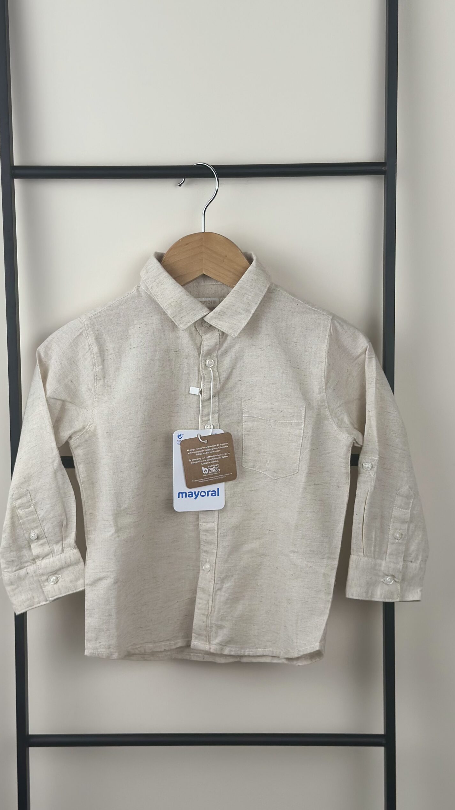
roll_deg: +0.3
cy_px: 405
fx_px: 1137
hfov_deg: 22.6
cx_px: 199
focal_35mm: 53
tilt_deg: -8.3
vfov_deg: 39.2
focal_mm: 6.86
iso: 80
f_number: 1.78
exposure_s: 1/480
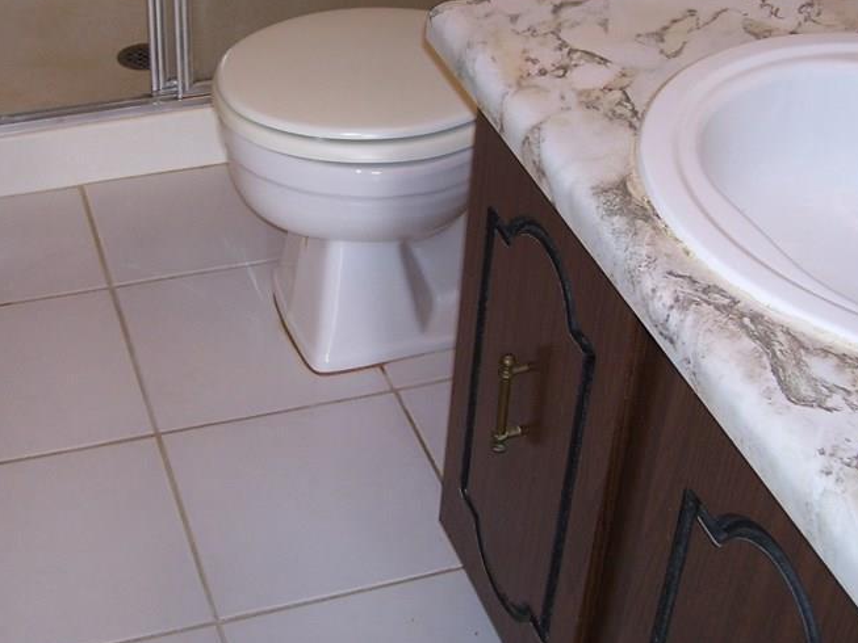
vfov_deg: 25.0
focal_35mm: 58
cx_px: 309
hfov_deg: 33.0
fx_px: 1438
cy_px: 175
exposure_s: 1/45
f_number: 2.7
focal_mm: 6
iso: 80
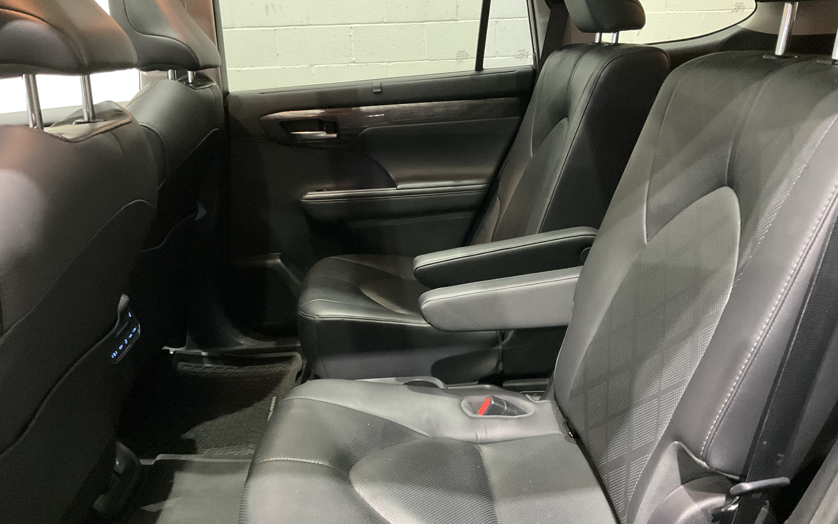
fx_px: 708
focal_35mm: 31
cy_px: 264
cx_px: 422
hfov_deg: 61.2
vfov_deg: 40.6
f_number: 1.8
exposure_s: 1/24
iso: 500
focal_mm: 3
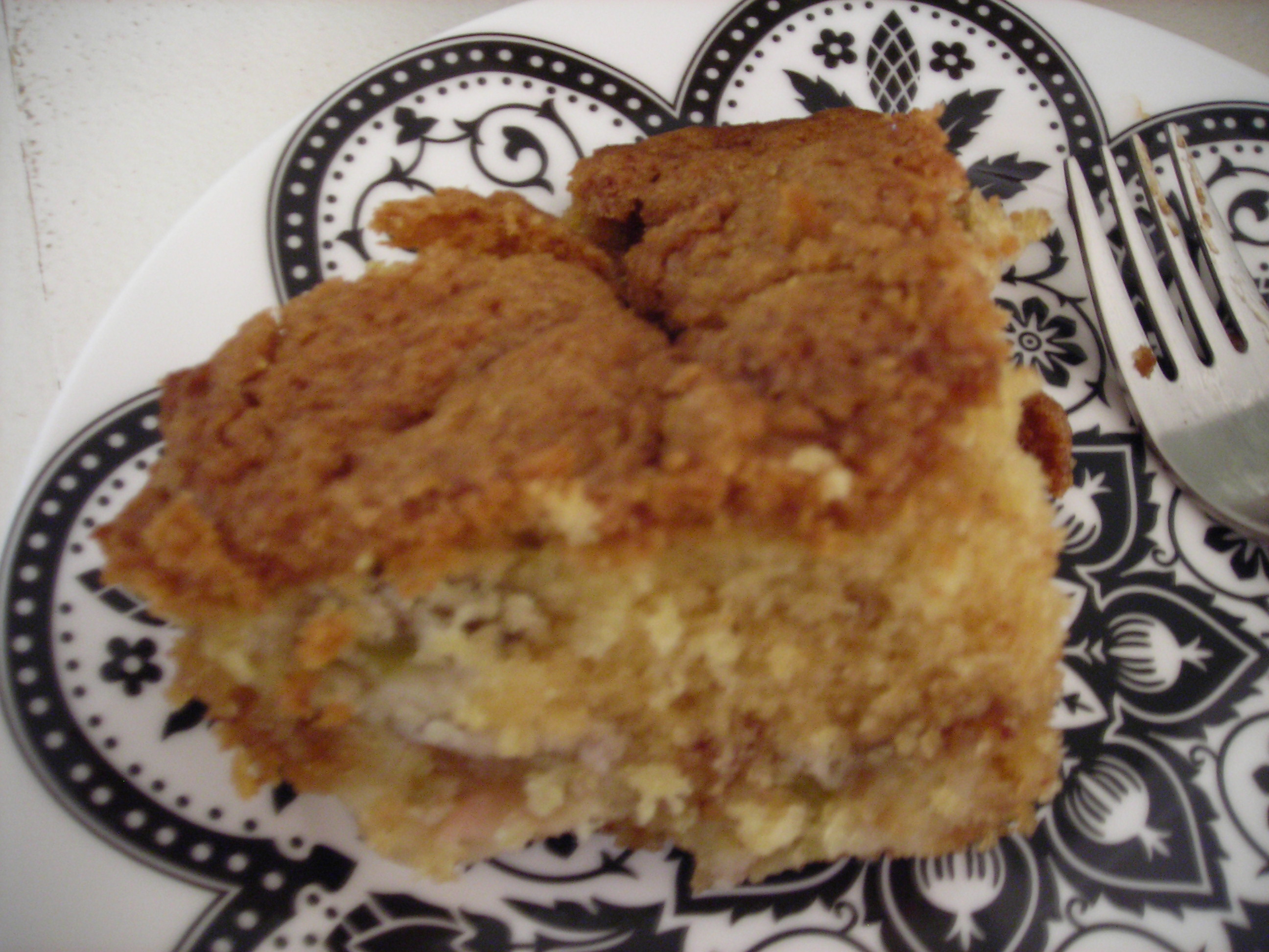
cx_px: 634
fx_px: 1393
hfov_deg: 49.0
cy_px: 476
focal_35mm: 38
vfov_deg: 37.7
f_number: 3.2
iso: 200
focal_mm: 6.3
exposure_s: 1/2.3
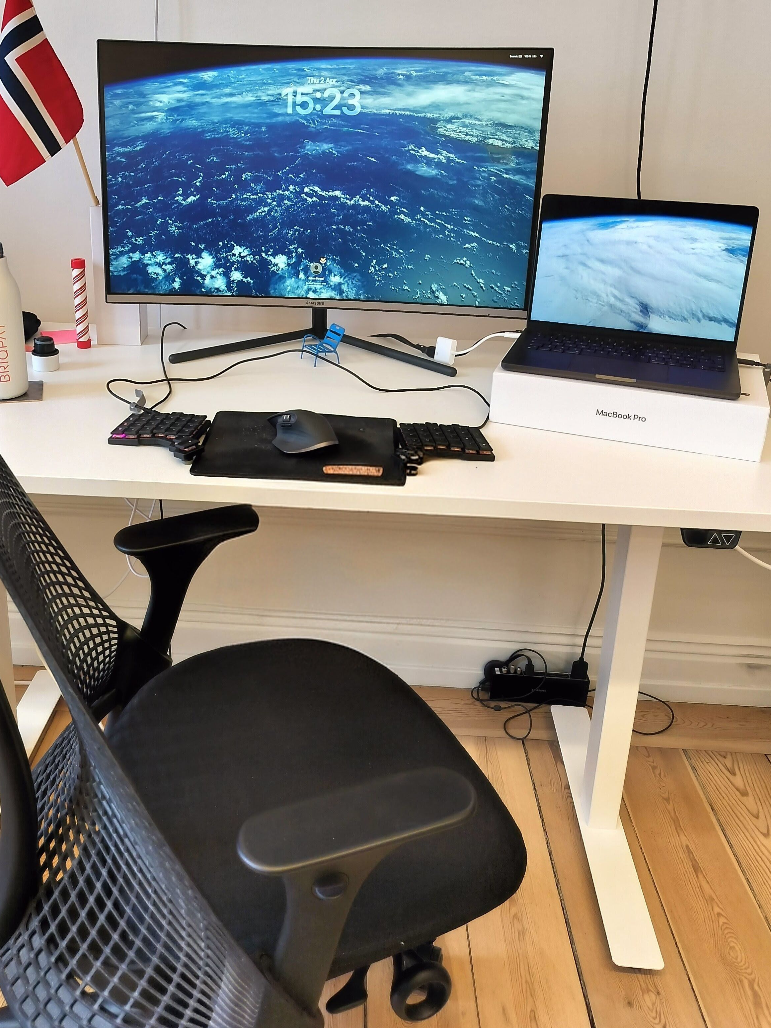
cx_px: 311
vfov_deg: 57.6
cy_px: 383
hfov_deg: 45.2
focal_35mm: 31
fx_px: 921
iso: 160
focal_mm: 5.24
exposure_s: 1/33
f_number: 1.7
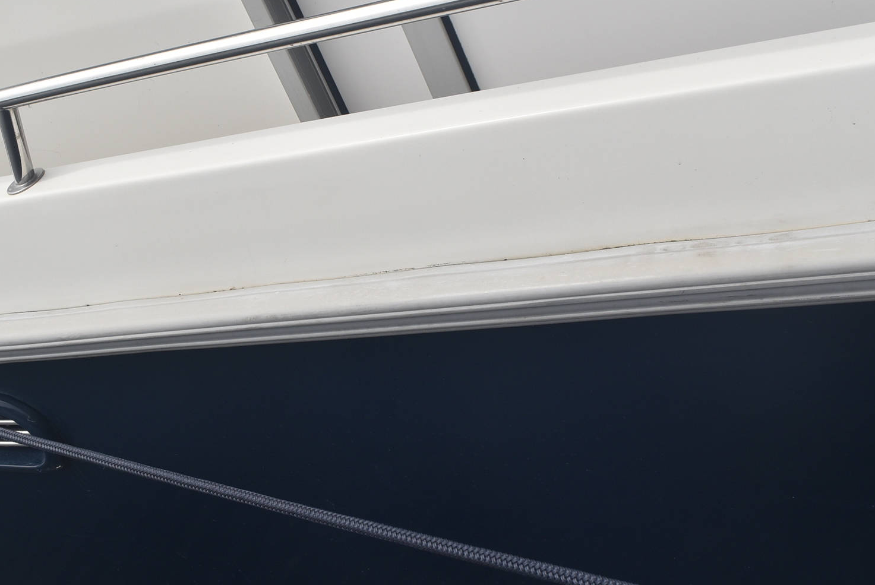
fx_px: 1362
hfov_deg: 35.3
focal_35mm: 56
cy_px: 193
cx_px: 300
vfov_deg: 24.1
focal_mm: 22
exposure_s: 1/400
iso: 200
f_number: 10
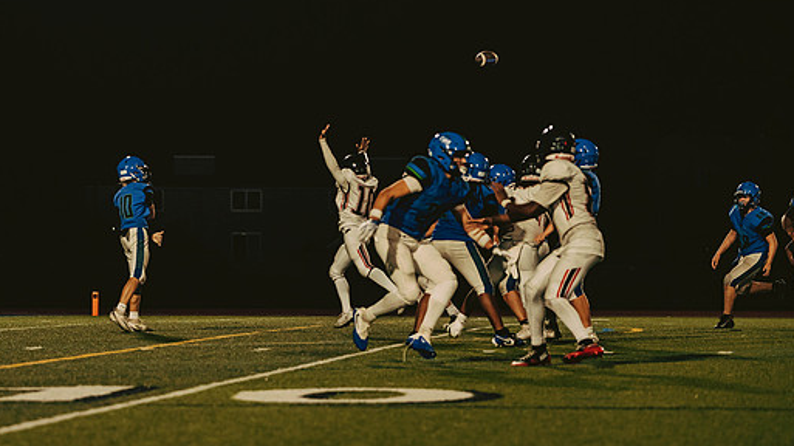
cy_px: 154
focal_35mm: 155
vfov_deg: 7.8
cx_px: 271
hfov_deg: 13.9
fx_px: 3262
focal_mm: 105
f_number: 2.8
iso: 2500
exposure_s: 1/1000
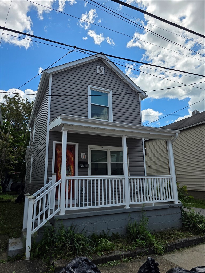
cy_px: 136
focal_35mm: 23
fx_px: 182
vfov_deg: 73.9
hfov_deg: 58.9
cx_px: 102
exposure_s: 1/7944
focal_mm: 6.3
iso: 80
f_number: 1.7
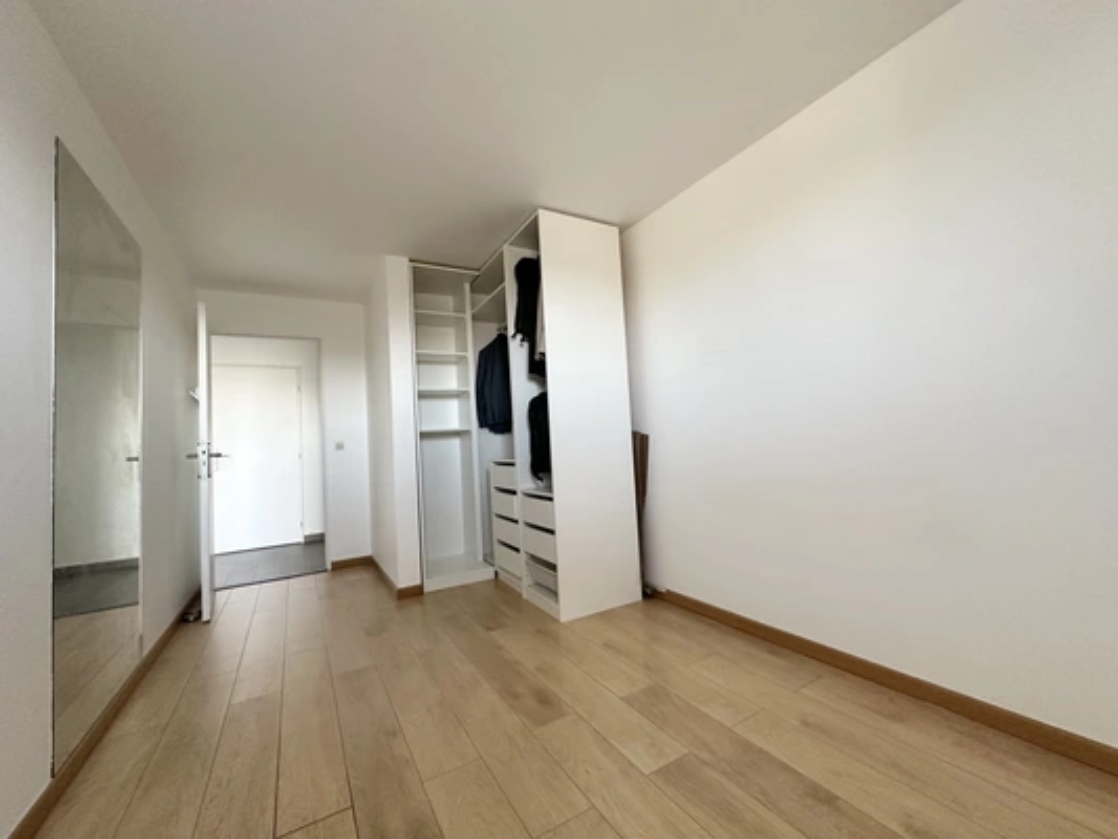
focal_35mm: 14
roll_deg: +2.7
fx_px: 452
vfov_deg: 85.7
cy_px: 420
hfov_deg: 102.1
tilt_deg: +3.2
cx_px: 559
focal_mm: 2.22
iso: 320
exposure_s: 1/99
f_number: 2.2
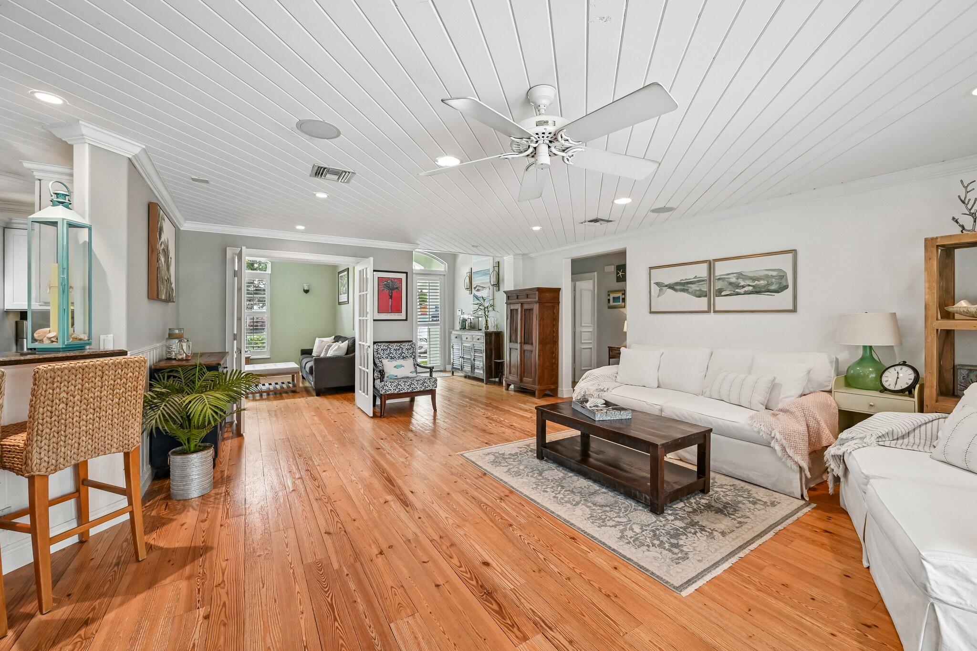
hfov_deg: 104.3
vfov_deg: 81.2
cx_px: 488
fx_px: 380
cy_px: 326
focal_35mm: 14
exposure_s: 1/125
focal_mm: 14
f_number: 8
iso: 3200
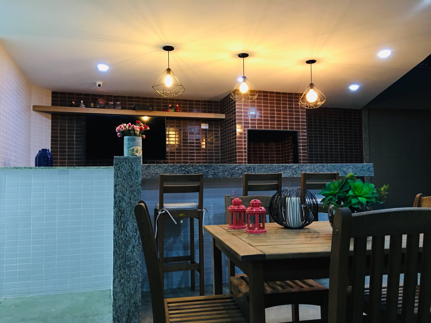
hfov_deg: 61.7
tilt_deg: +5.0
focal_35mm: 29
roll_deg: +1.1
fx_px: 361
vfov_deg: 48.2
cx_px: 216
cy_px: 162
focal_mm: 4.15
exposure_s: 1/4
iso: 50
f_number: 2.2
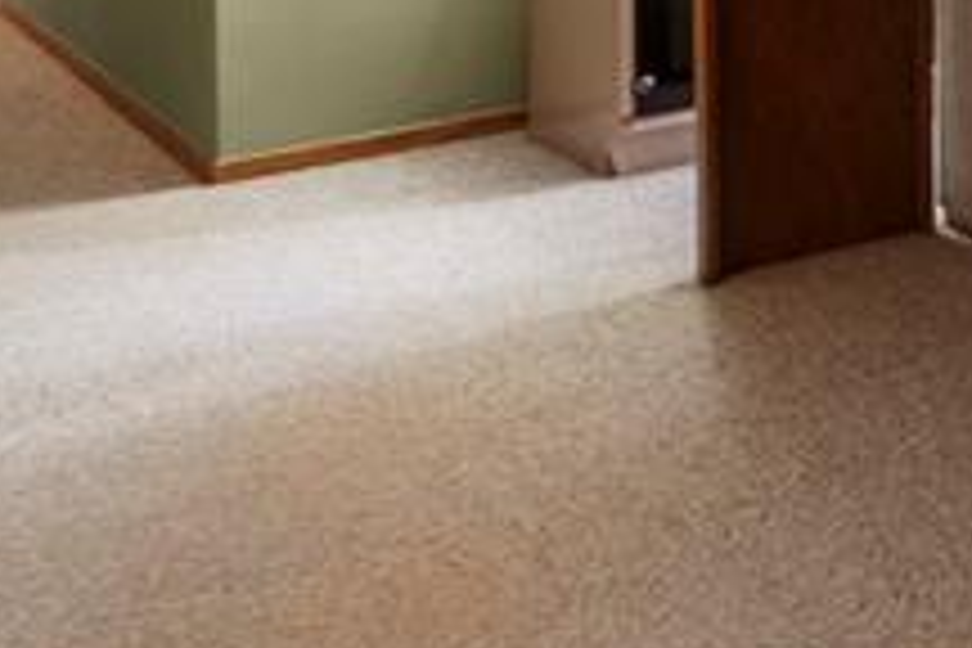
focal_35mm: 76
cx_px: 1980
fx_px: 2052
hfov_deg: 17.8
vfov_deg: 15.9
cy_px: -421
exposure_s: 1/5
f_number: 4
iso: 100
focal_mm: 16
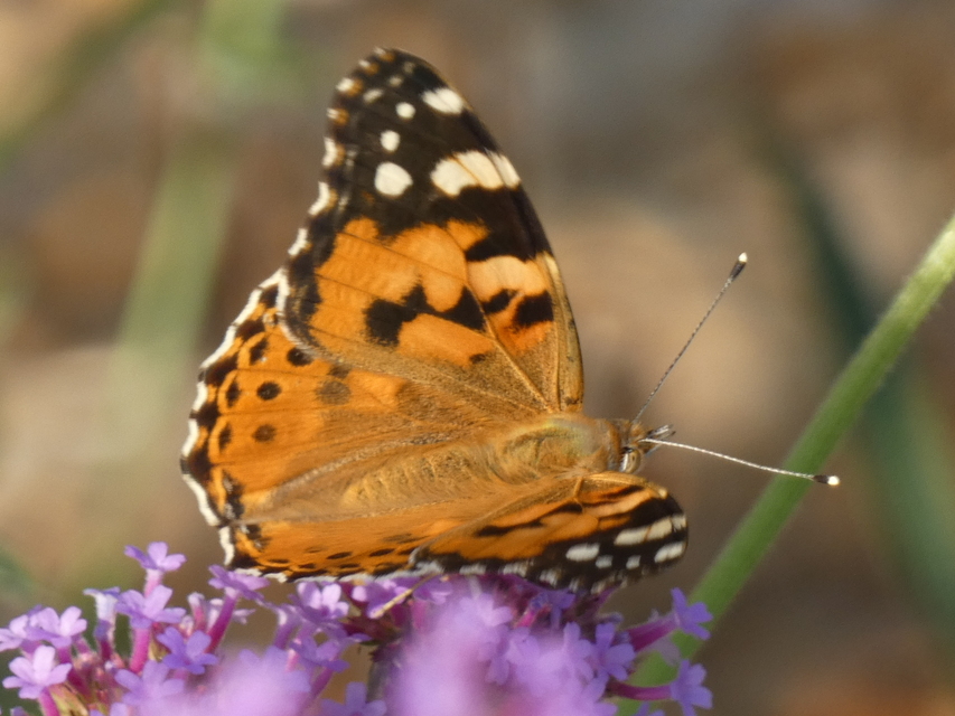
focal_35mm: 642
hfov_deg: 3.1
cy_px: 358
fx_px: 17714
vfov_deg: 2.3
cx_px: 478
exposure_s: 1/100
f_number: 5.6
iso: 125
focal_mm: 115
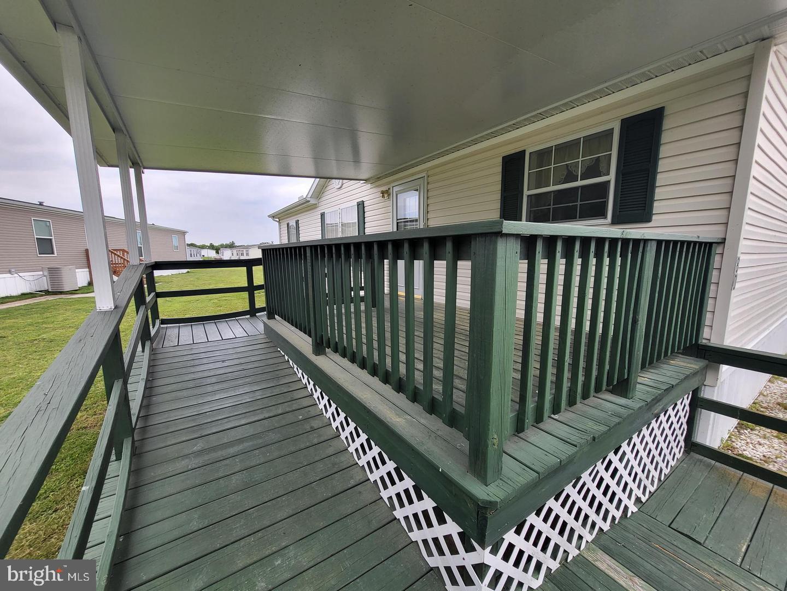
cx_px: 394
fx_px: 296
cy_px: 296
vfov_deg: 89.9
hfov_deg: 106.2
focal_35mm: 13
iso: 32
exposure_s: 1/60
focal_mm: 1.74
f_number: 2.2
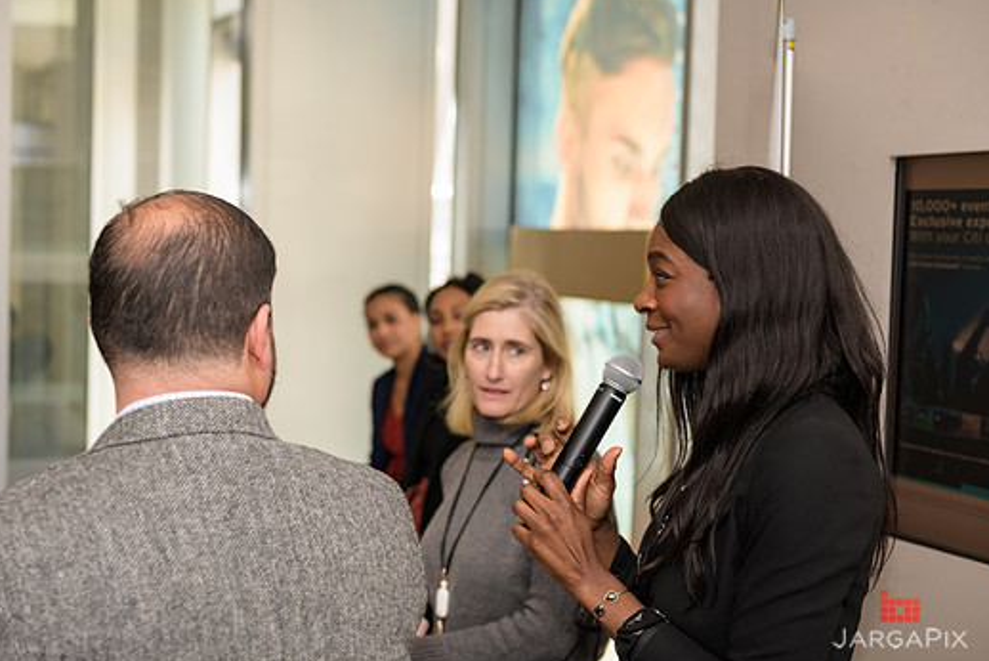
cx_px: 462
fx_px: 1539
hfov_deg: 35.6
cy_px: 320
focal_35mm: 56
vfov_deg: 24.2
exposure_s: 1/125
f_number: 3.2
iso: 200
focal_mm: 50
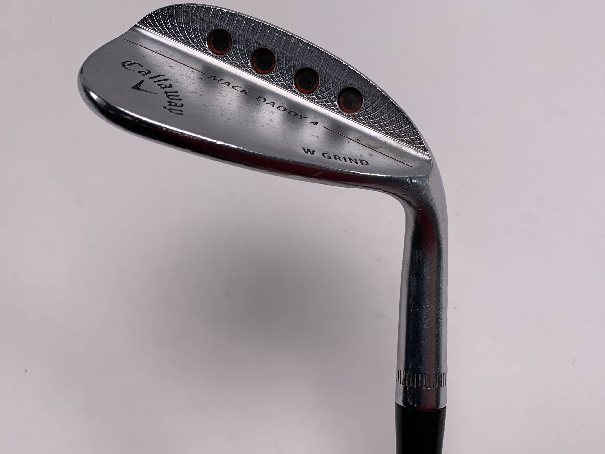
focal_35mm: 32
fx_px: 559
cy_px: 250
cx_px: 316
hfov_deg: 56.8
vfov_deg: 44.1
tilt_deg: -62.5
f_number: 1.8
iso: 25
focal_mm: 4.25
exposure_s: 1/340
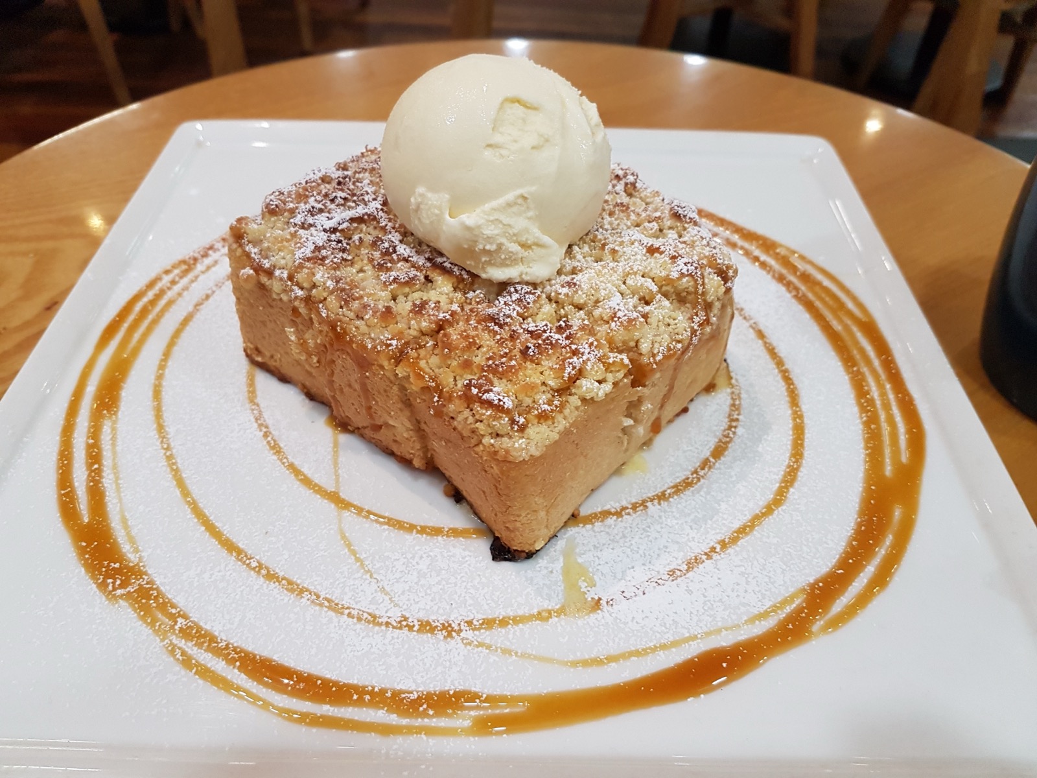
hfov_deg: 67.3
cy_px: 389
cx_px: 518
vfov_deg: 53.1
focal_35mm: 26
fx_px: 779
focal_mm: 4.2
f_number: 1.7
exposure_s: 1/33
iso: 160
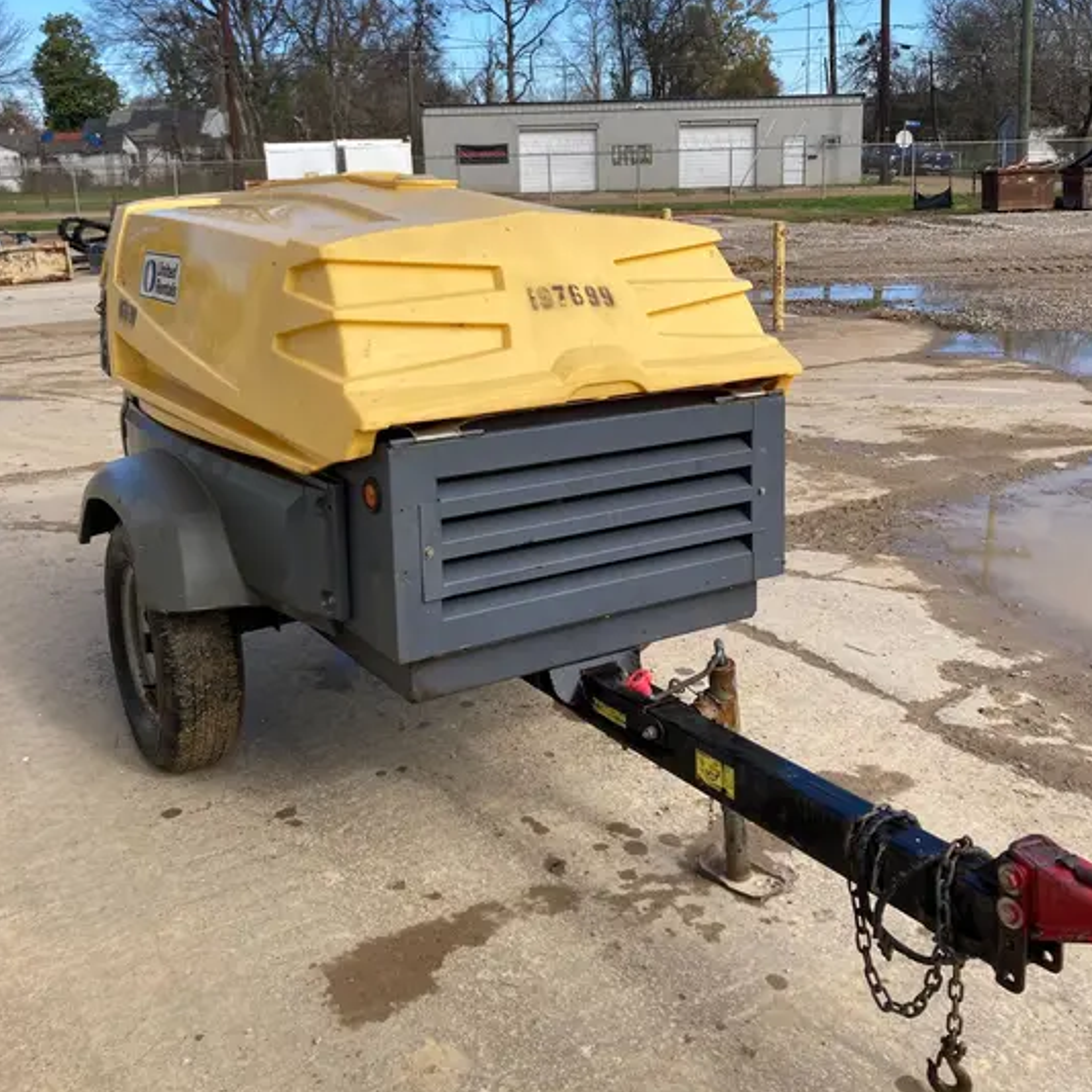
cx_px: 554
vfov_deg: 48.2
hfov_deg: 48.4
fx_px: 1213
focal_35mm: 34
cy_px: 443
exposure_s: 1/1429
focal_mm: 3.99
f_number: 1.8
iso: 20
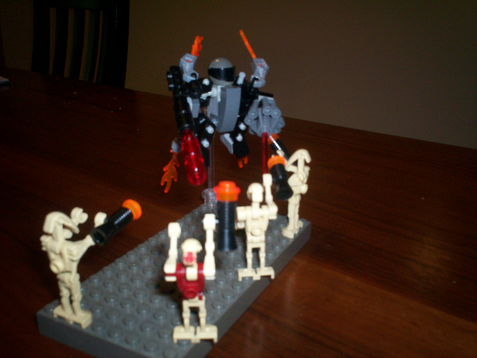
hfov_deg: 51.4
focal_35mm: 36
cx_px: 238
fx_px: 496
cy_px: 179
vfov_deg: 39.7
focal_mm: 6
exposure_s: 1/60
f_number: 4.5
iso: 140
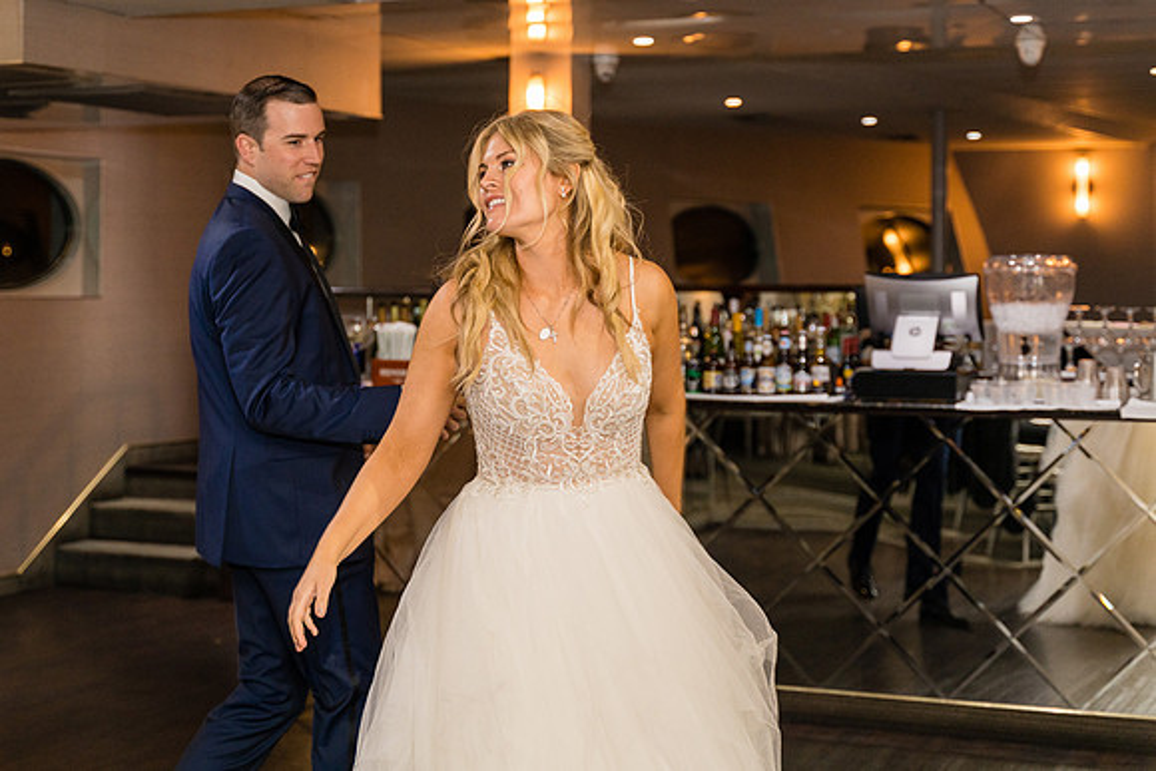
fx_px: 2002
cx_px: 516
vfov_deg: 21.8
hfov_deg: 32.2
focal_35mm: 62
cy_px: 300
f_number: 2.8
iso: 1000
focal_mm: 51
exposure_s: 1/250
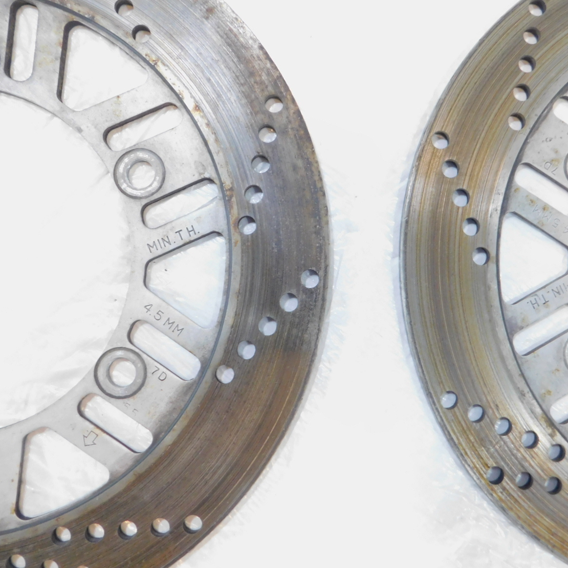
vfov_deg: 57.3
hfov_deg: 56.9
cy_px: 287
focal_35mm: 28
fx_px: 520
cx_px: 335
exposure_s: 1/30
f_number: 3
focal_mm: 4
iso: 320
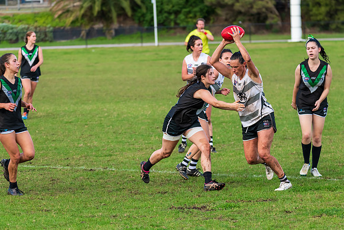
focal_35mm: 226
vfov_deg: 6.1
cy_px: 102
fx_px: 2160
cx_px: 194
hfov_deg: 9.1
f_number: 5.3
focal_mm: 200
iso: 900
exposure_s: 1/1250
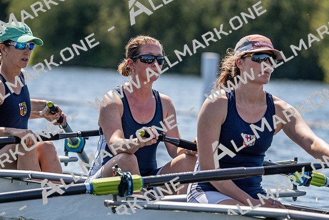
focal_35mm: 344
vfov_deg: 4.0
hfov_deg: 6.0
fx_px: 3144
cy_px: 113
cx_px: 161
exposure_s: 1/2000
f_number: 6.3
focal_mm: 329
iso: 400
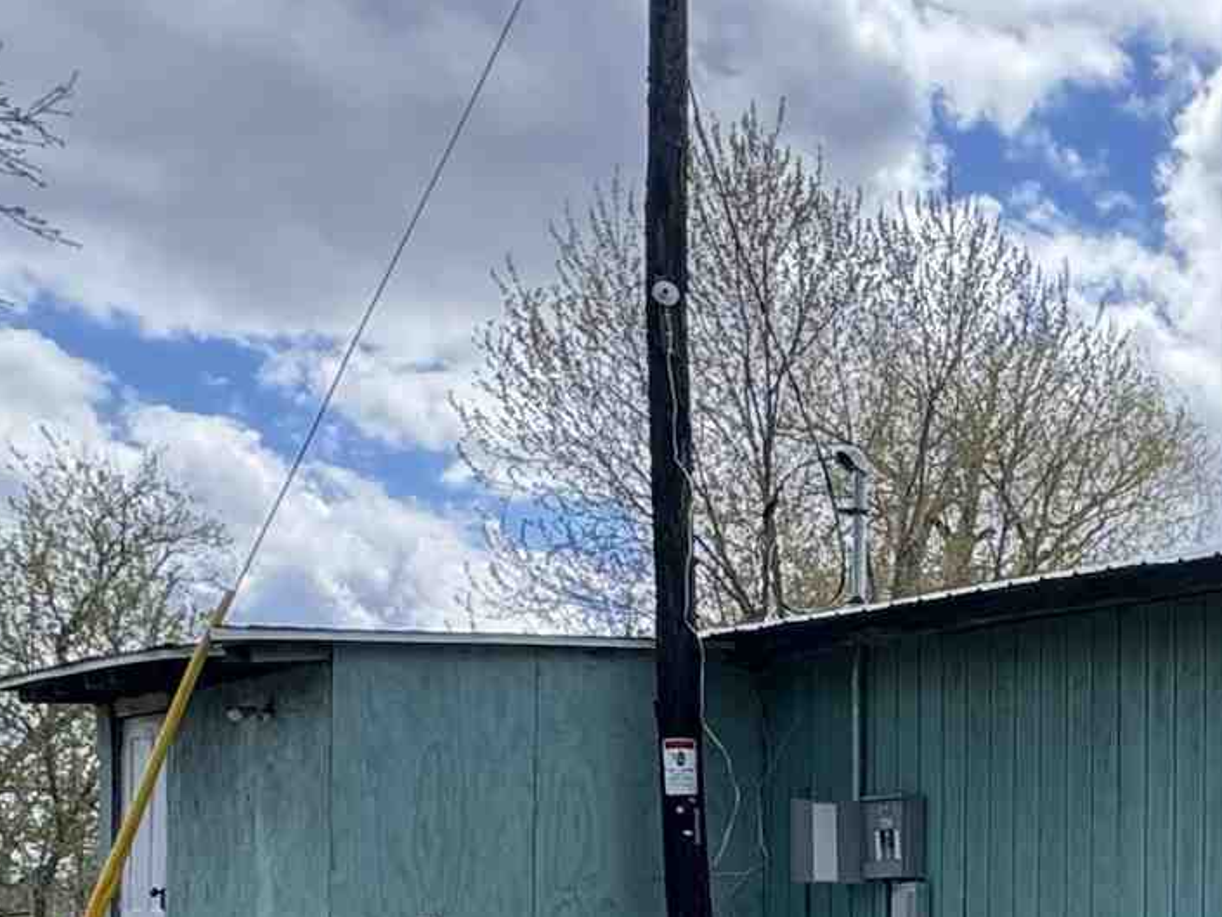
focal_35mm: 61
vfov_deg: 22.5
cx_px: 1747
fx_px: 2154
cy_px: 1050
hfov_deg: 25.3
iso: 40
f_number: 2.2
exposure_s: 1/849
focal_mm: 2.22
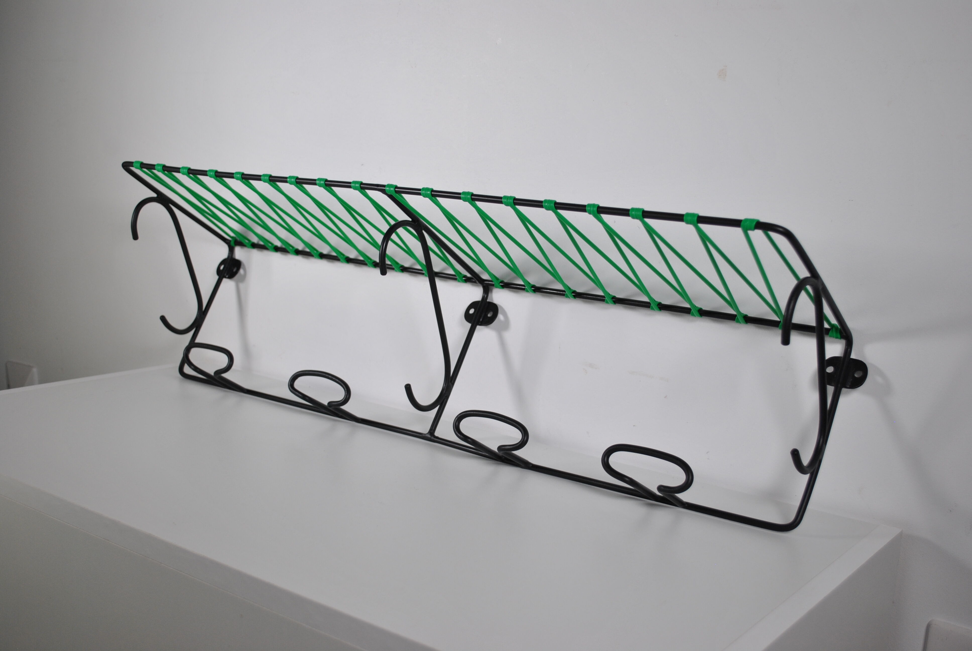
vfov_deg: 32.0
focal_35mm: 42
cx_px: 486
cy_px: 326
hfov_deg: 46.3
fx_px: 1135
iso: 200
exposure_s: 1/200
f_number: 4.5
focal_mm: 28
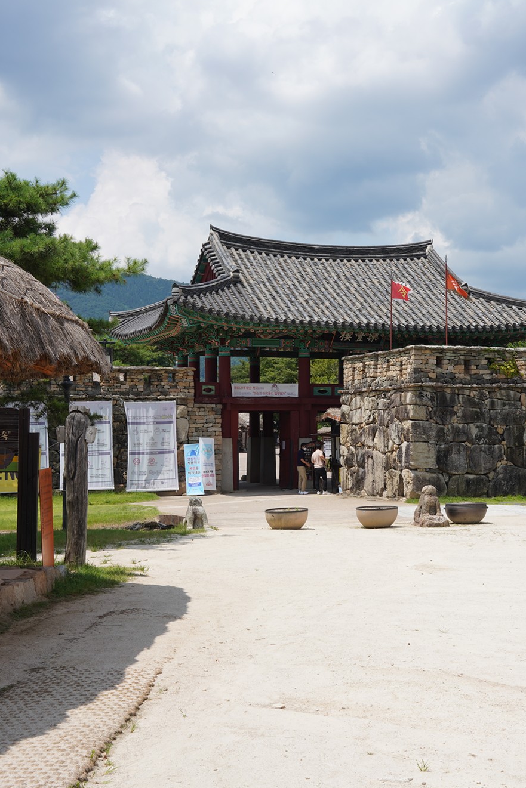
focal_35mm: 53
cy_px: 393
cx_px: 367
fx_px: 1161
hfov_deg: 25.3
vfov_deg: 37.5
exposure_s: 1/100
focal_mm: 35
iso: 100
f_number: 14
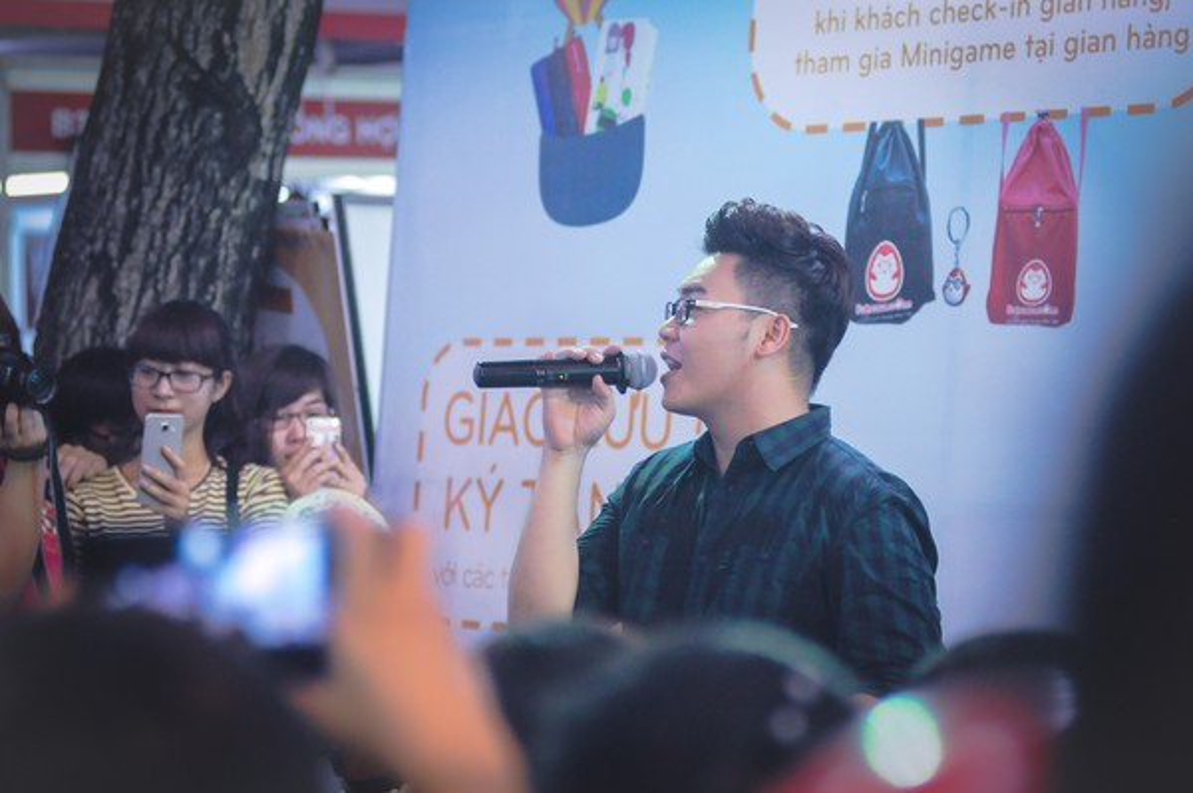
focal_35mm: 120
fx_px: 3973
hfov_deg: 17.1
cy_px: 396
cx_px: 596
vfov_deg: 11.4
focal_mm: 80
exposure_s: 1/200
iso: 2000
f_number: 2.8
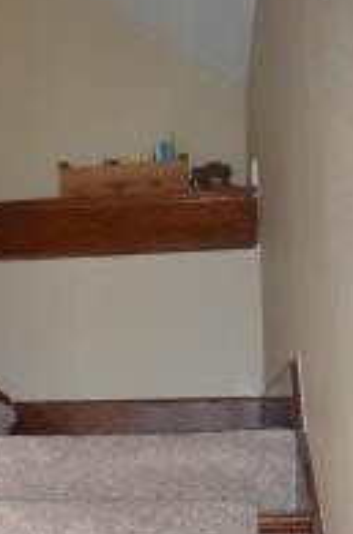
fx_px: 917
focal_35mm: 62
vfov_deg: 32.2
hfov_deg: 21.0
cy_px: 351
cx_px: -7
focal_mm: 18
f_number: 3.5
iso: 720
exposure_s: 1/60
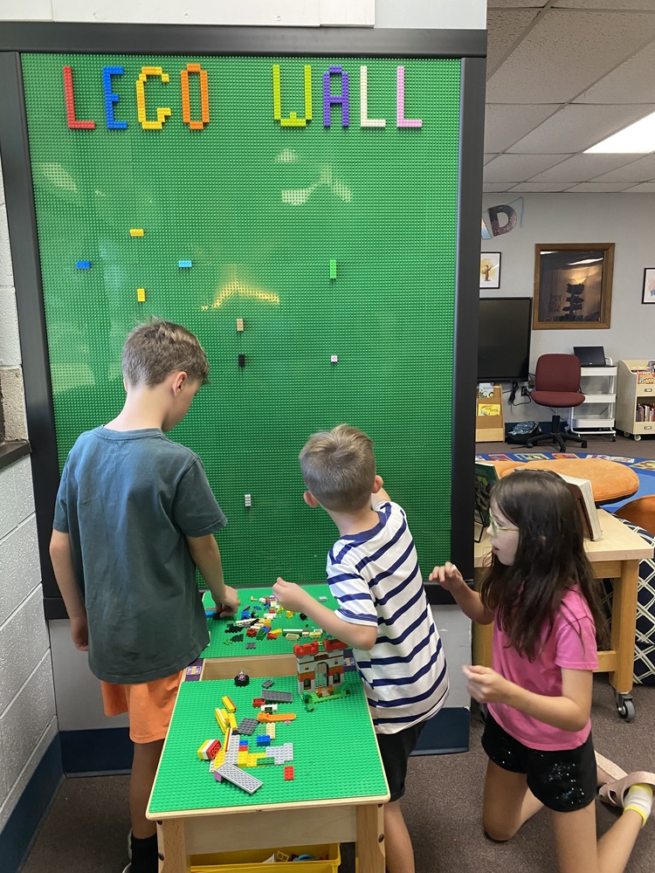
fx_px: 656
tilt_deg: -9.8
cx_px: 328
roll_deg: +0.0
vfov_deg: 67.3
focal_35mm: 26
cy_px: 436
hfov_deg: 53.1
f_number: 1.8
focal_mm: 4.25
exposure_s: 1/60
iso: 250
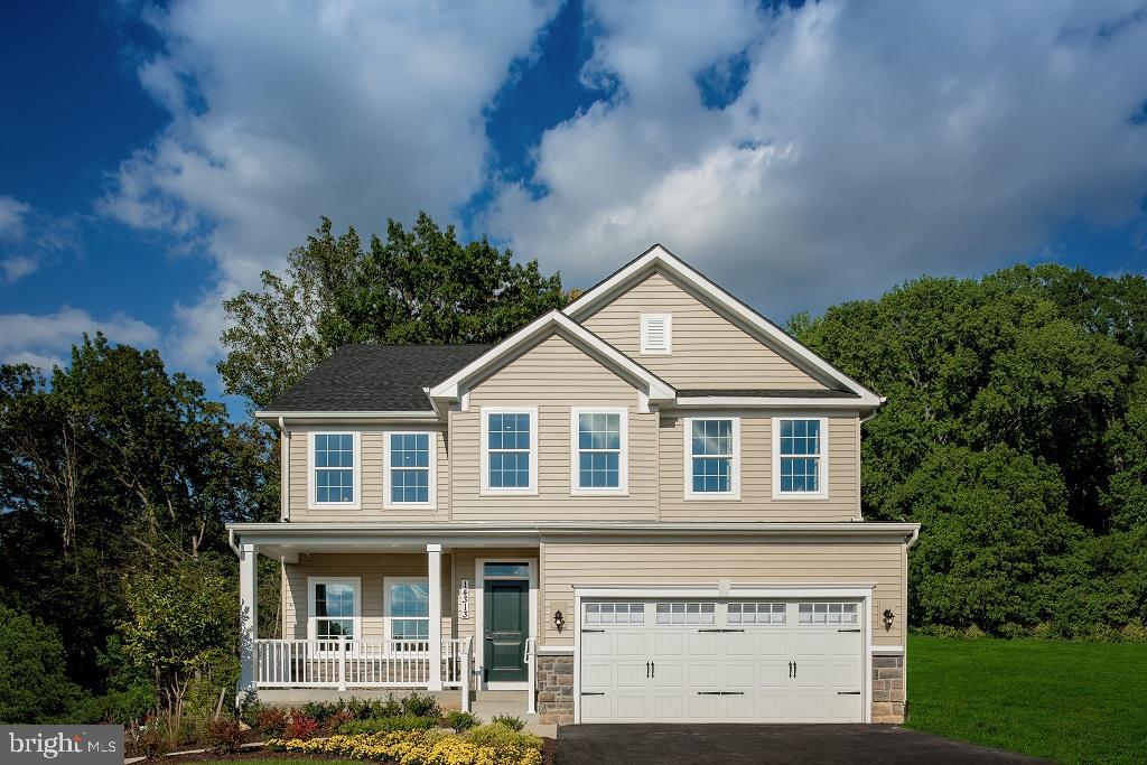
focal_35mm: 24
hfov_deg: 73.7
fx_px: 765
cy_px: 382
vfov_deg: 53.1
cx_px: 574
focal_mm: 24
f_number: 8
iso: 64
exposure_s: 1/250
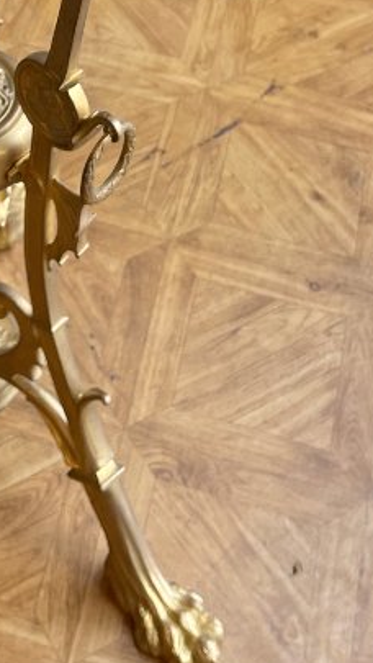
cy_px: -88
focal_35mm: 84
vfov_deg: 23.5
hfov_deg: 14.1
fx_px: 1476
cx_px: -44
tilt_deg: -40.3
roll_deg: -0.1
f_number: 1.6
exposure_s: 1/100
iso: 80
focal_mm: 4.2
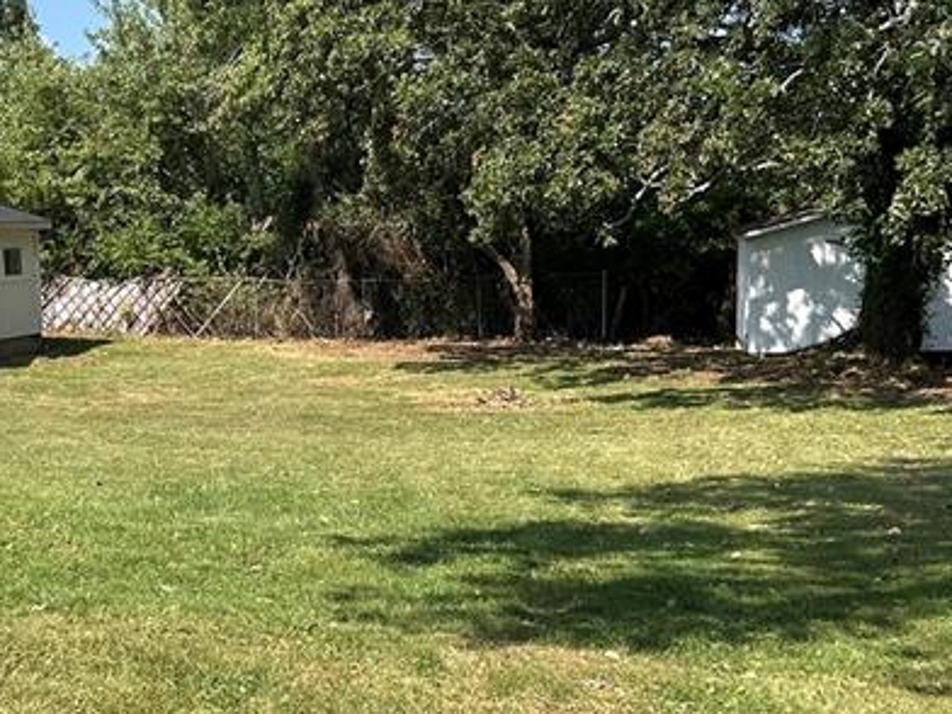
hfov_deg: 28.1
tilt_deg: -7.8
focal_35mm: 68
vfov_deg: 21.5
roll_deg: +2.5
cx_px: 223
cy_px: 464
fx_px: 1870
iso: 50
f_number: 1.5
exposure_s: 1/2695
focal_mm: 5.7
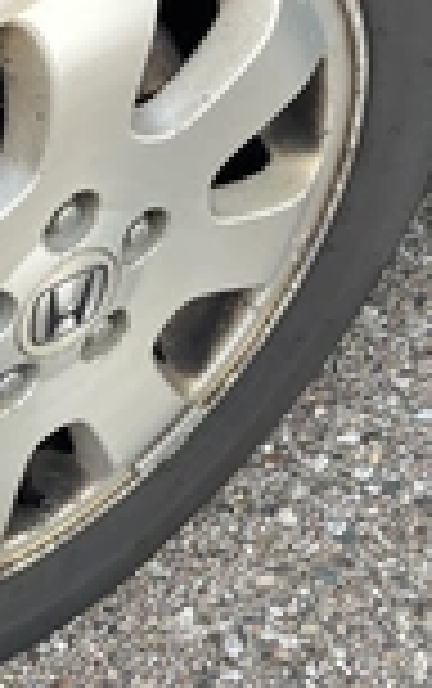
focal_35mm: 72
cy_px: 328
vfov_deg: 28.6
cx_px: -63
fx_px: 1352
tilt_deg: -47.0
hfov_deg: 17.4
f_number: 1.6
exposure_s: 1/477
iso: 50
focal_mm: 5.1
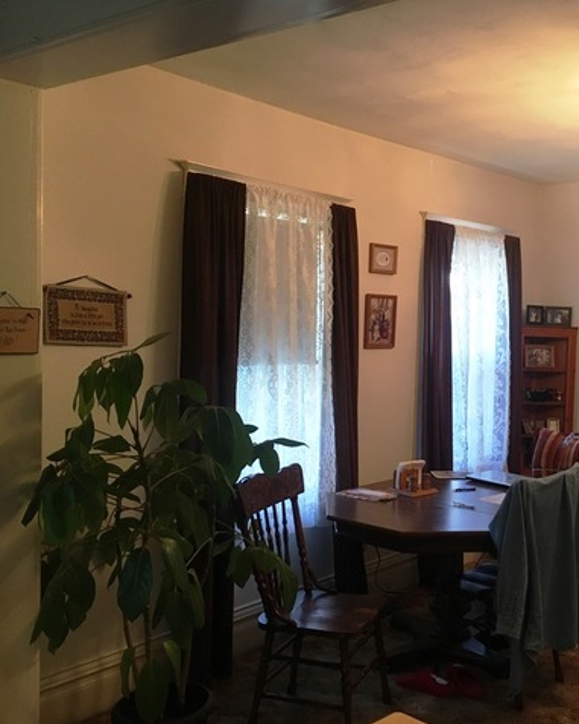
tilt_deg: -3.9
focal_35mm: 38
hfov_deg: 37.9
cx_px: 453
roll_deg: -2.0
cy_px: 361
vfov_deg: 48.0
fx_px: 815
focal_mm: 4.15
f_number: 2.2
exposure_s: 1/30
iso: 100
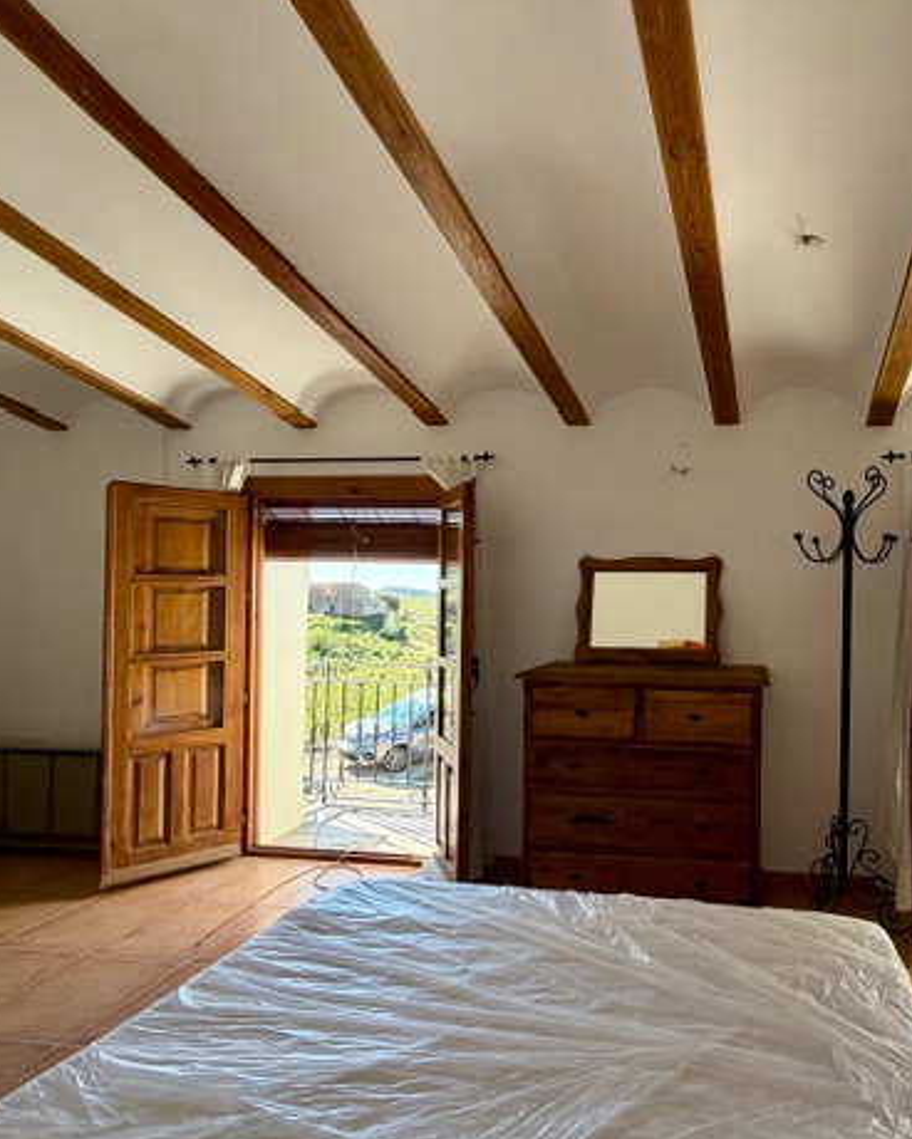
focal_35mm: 19
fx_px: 641
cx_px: 694
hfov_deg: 66.1
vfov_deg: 83.3
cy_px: 589
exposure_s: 1/182
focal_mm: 2.22
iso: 50
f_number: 2.2
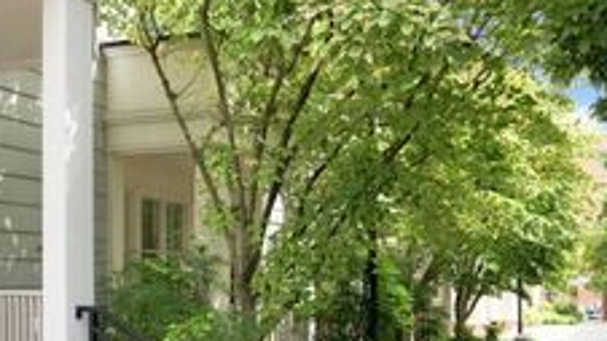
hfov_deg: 53.1
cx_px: 398
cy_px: 246
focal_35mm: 37
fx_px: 595
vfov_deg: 31.5
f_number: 8
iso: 500
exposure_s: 1/640
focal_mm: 16
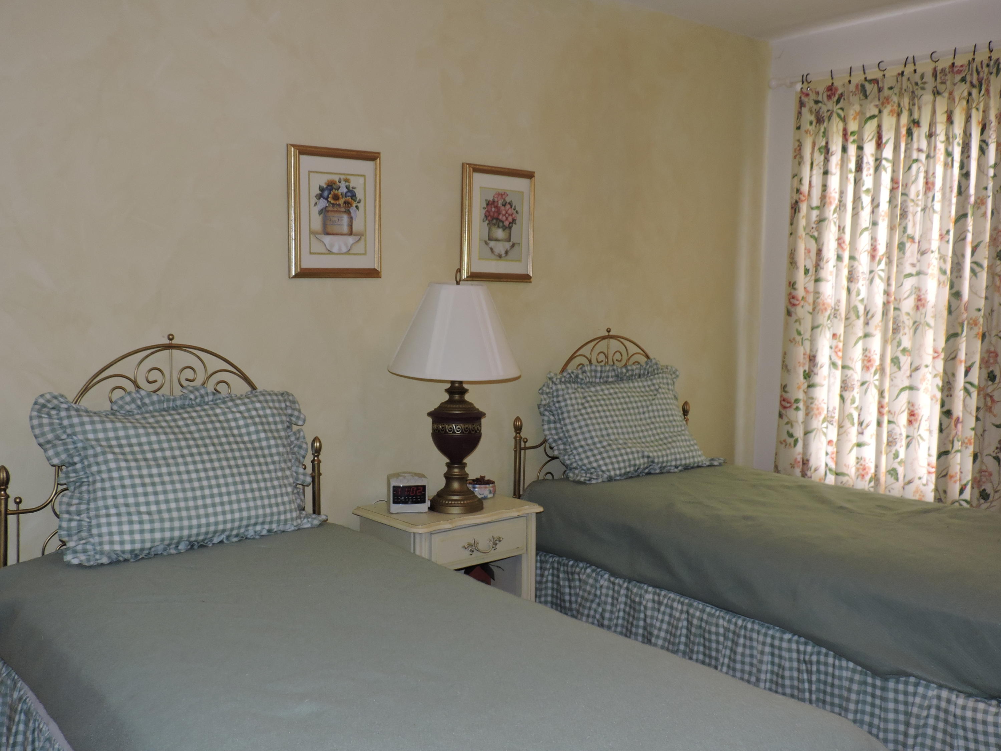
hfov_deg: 55.4
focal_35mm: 33
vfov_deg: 42.9
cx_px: 500
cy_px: 376
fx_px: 954
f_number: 3.2
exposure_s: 1/30
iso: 200
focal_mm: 5.9
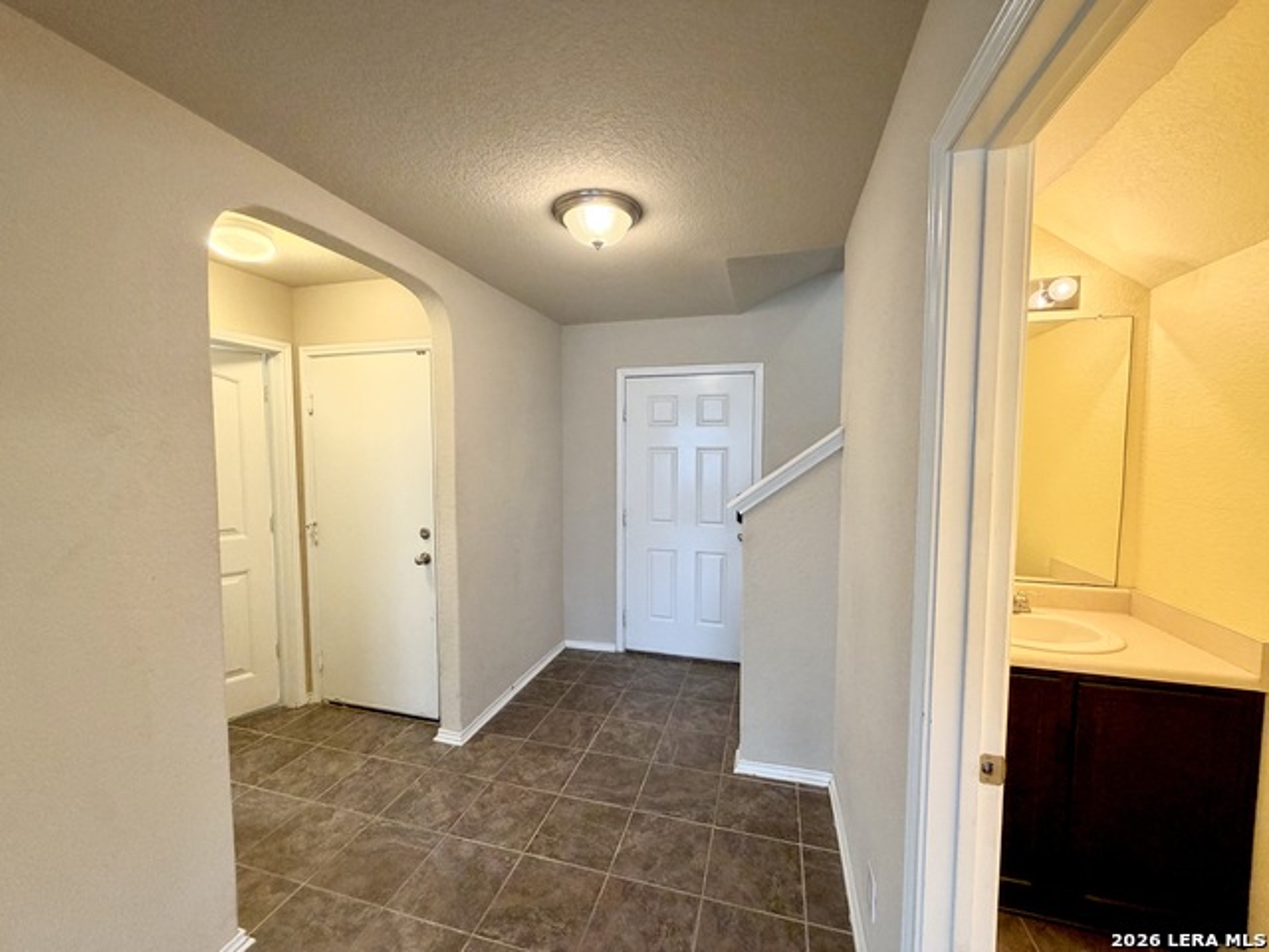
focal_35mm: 14
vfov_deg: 85.7
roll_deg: -0.2
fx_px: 513
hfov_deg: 102.1
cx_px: 634
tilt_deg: -3.2
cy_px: 476
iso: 200
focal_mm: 2.22
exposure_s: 1/60
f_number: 2.2
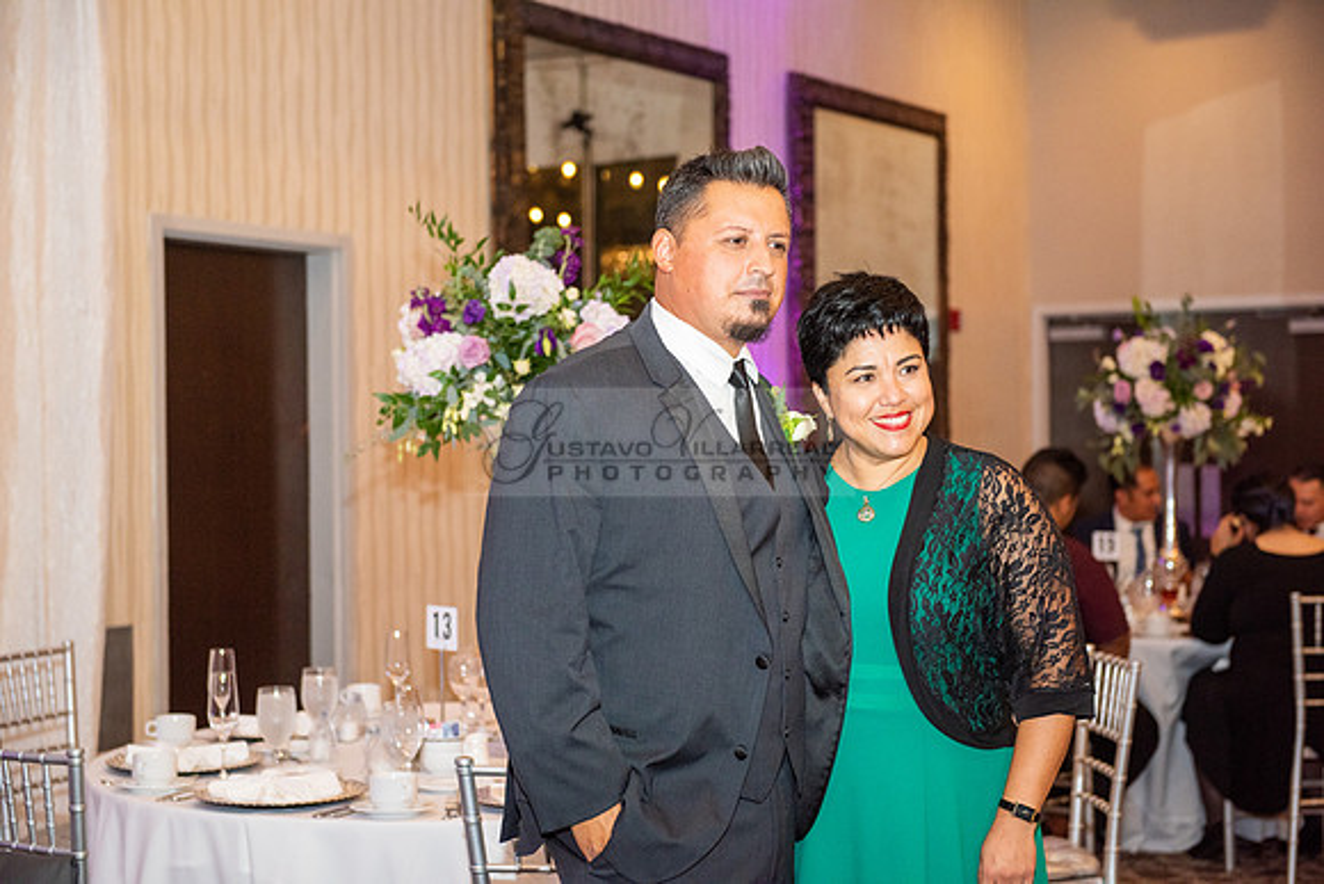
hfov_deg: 32.4
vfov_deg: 21.9
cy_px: 442
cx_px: 662
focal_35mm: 62
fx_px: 2281
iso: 1600
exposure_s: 1/250
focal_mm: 62
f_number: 3.5
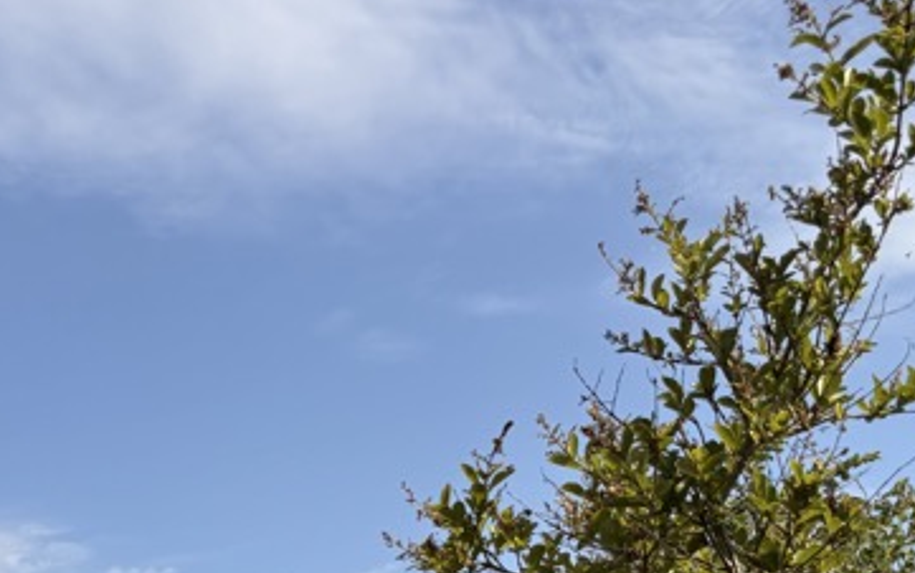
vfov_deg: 17.5
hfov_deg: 32.8
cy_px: 1012
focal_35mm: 61
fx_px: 1522
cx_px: 223
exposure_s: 1/5814
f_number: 1.6
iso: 50
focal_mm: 5.96
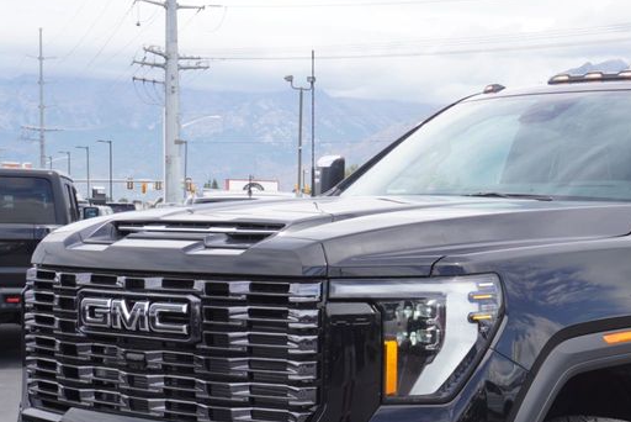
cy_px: 389
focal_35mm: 84
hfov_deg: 23.5
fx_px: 1473
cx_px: 568
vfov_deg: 16.1
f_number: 9
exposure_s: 1/100
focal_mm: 28
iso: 100
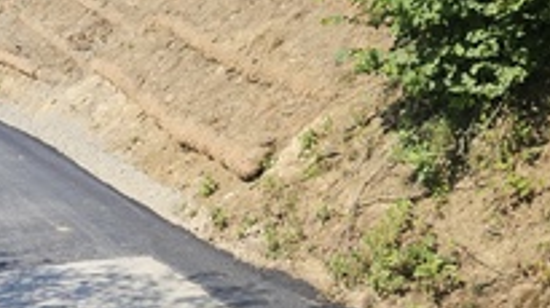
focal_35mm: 55
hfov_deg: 37.0
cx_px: 140
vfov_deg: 21.7
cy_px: 220
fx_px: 802
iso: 25
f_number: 1.8
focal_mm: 5.4
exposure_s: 1/1488
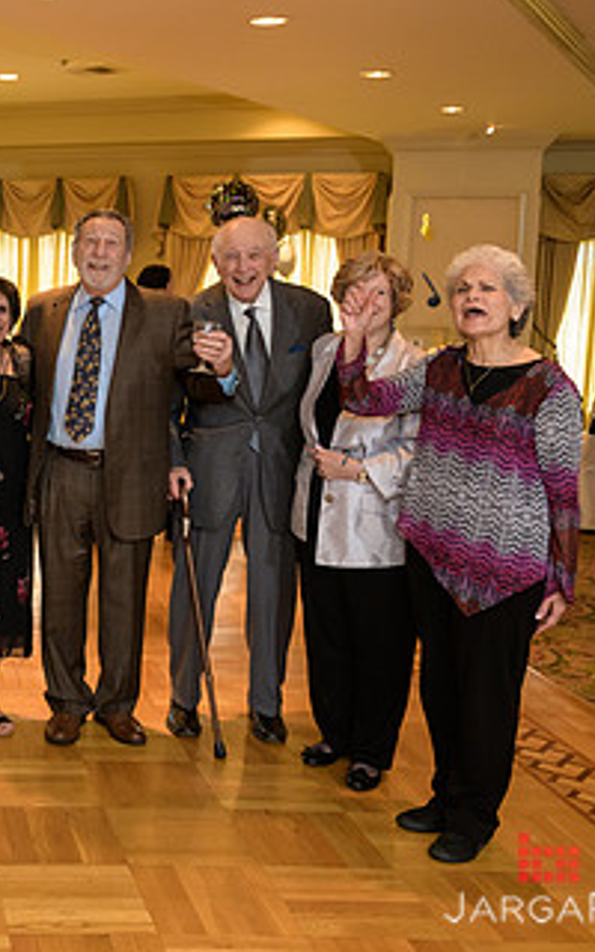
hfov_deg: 24.2
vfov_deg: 41.7
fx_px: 1245
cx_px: -134
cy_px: 412
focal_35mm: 48
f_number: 3.2
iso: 1000
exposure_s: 1/125
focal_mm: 26
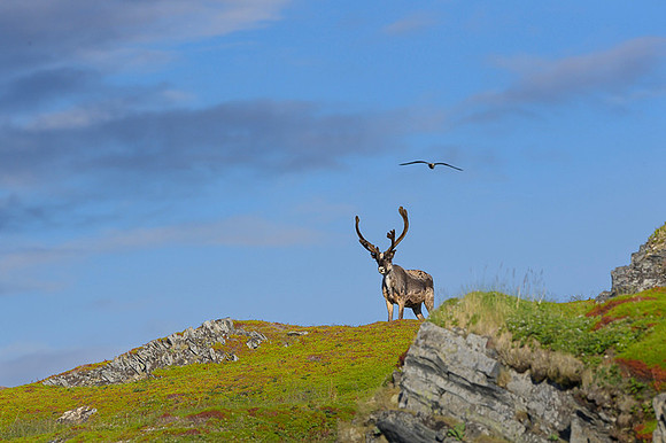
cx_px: 325
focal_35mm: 512
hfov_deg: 4.0
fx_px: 9470
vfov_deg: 2.7
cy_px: 216
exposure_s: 1/2500
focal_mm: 500
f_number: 8
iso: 800
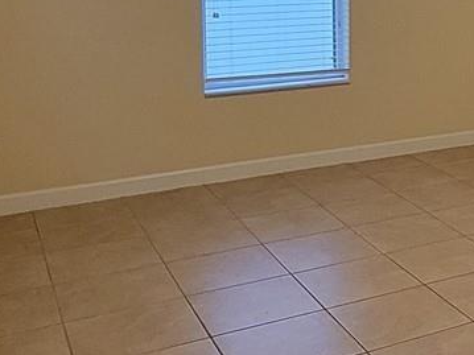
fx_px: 794
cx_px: 564
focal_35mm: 58
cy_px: -1
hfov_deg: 28.9
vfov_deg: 24.1
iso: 400
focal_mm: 2.2
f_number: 2.2
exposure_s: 1/30
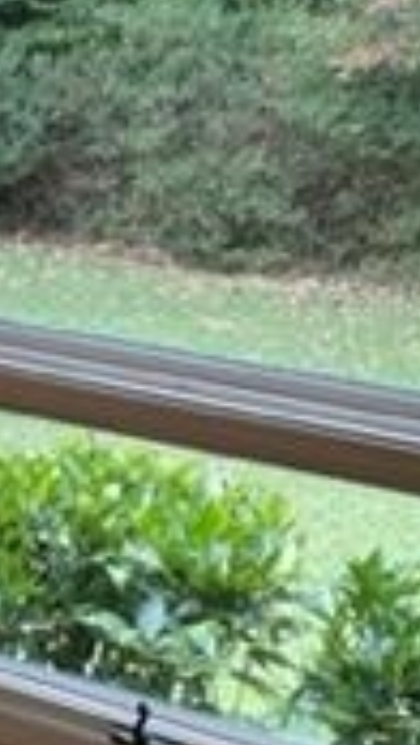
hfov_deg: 11.0
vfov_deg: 20.5
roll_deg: -1.9
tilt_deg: -11.6
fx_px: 2057
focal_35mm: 104
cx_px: -287
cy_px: 351
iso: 32
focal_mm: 4.2
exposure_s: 1/203
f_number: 1.6
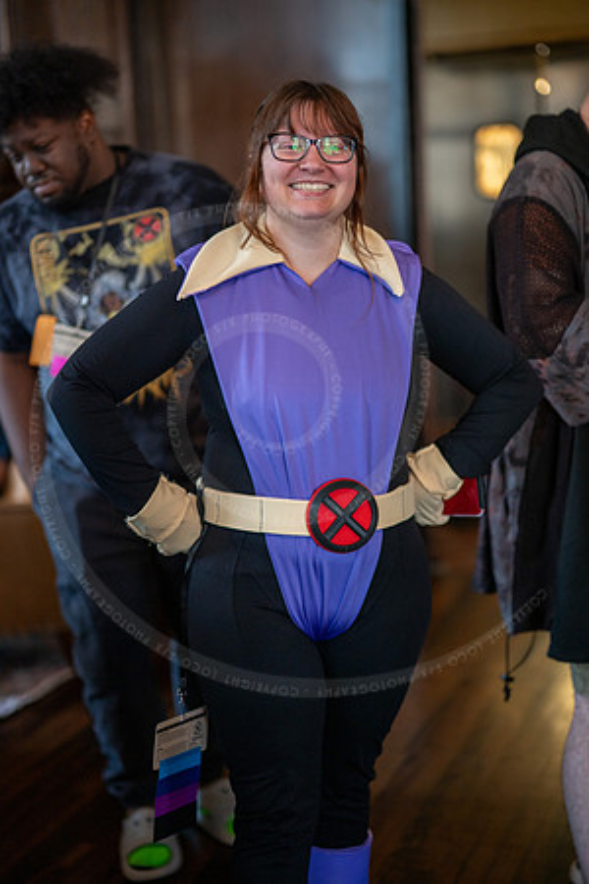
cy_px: 442
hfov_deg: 27.0
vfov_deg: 39.6
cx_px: 294
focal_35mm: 50
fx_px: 1227
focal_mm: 50
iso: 640
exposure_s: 1/200
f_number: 1.2
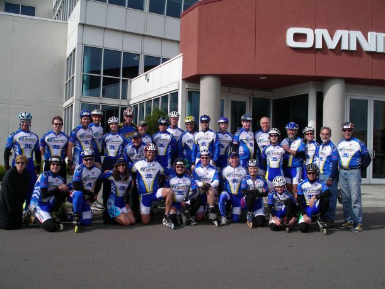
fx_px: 412
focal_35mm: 37
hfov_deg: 50.1
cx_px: 192
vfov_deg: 38.7
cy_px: 144
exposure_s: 1/250
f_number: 5.6
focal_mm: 7.8
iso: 80
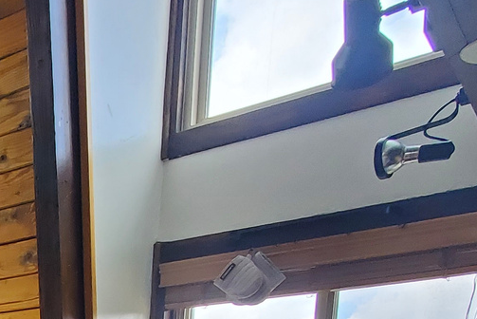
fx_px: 729
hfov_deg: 29.2
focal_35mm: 55
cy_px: 561
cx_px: -145
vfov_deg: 19.2
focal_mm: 1.8
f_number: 2.2
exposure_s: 1/120
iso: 100
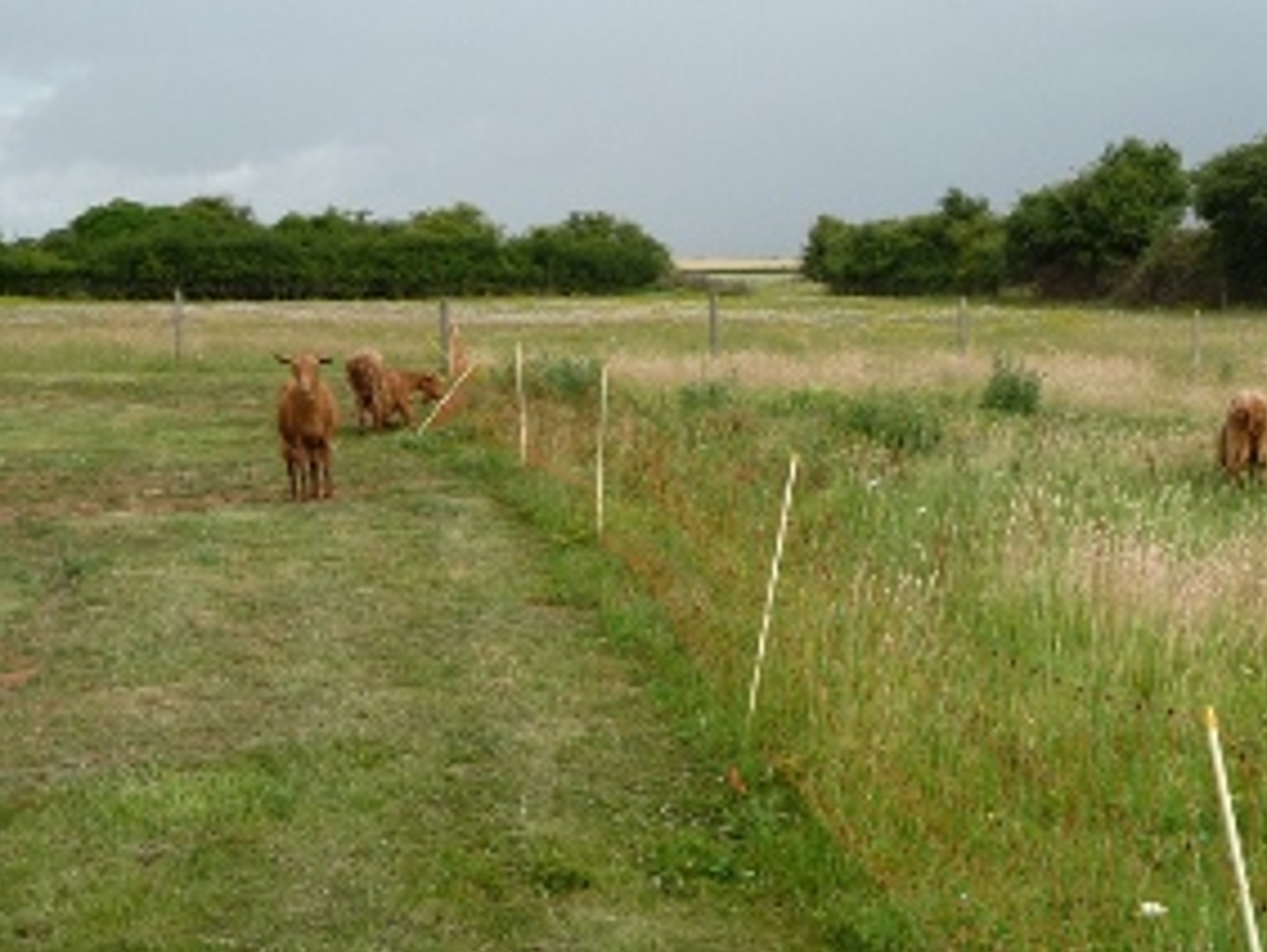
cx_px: 979
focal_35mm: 54
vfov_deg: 27.1
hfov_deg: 34.6
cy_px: 512
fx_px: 1978
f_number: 3.6
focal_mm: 5.6
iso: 100
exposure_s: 1/250
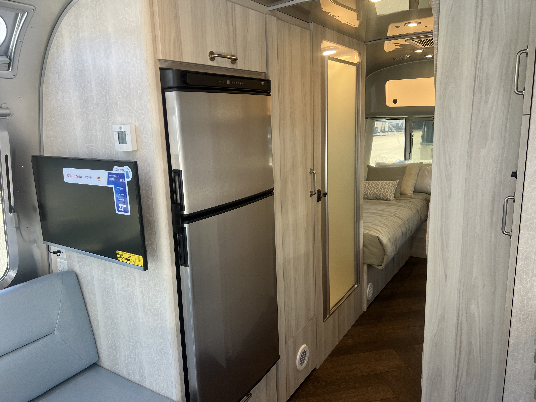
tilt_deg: -11.2
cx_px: 268
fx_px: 403
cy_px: 201
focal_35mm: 26
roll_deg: +3.2
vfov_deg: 53.1
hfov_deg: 67.3
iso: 80
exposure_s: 1/121
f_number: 1.5
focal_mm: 5.7
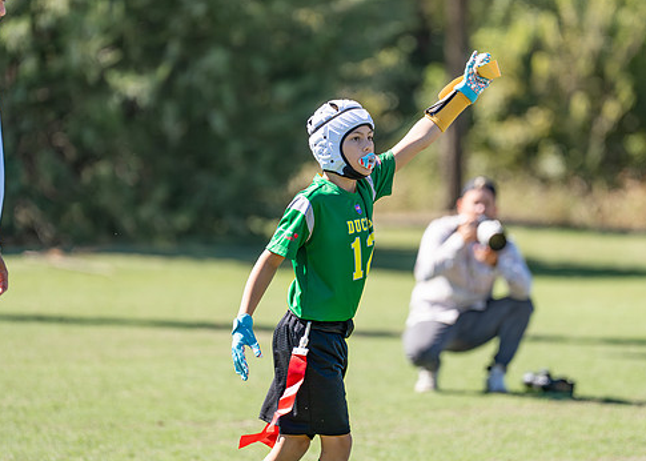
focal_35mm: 316
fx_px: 5795
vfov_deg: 4.6
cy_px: 200
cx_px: 343
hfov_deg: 6.4
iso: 200
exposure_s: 1/2500
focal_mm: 200
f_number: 2.8
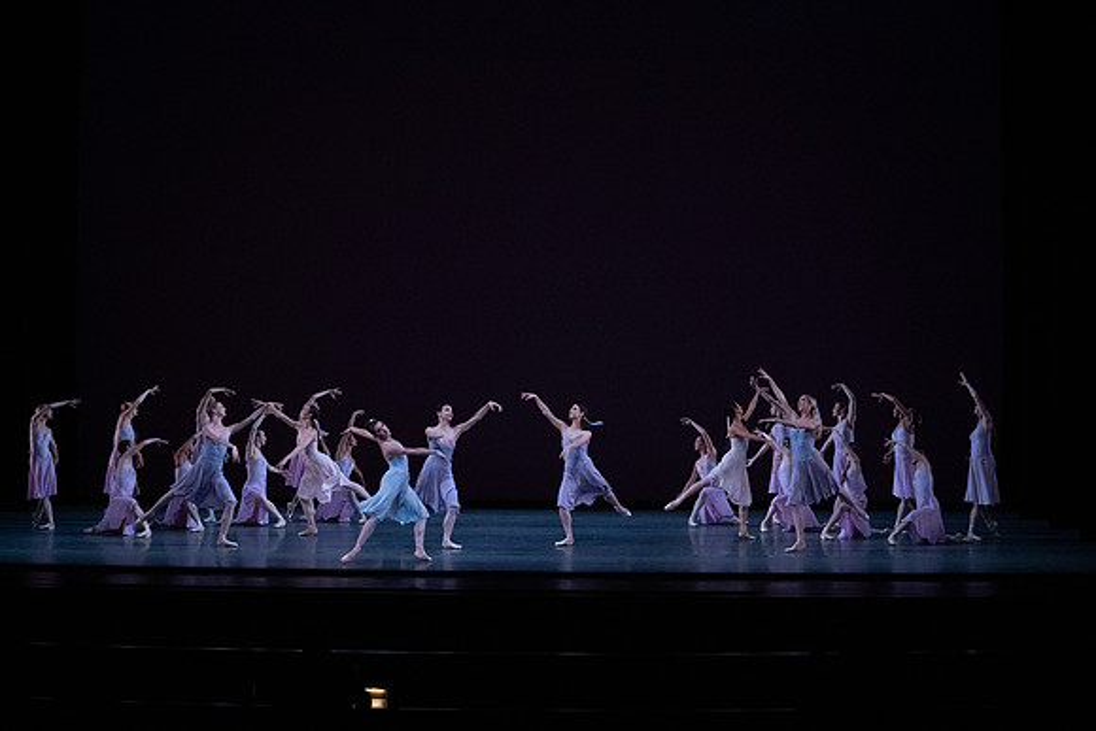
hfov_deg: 28.8
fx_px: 2132
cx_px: 548
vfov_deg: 19.5
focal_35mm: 70
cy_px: 366
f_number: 13
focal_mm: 70
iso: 12800
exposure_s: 1/400
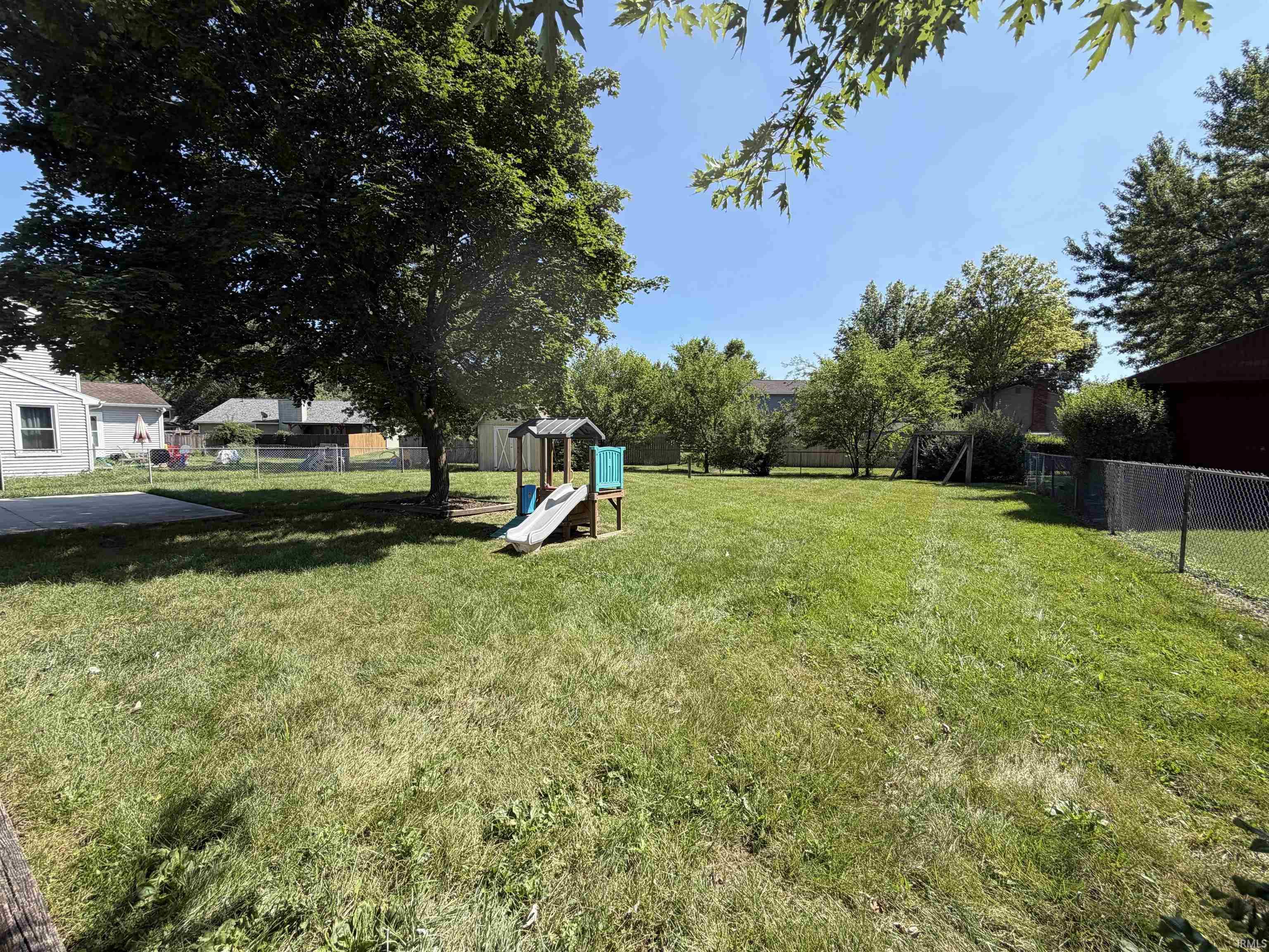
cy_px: 476
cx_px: 634
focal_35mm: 14
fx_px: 513
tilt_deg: -4.8
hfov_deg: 102.1
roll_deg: -0.6
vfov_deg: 85.7
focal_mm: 2.22
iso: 40
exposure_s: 1/770
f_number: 2.2
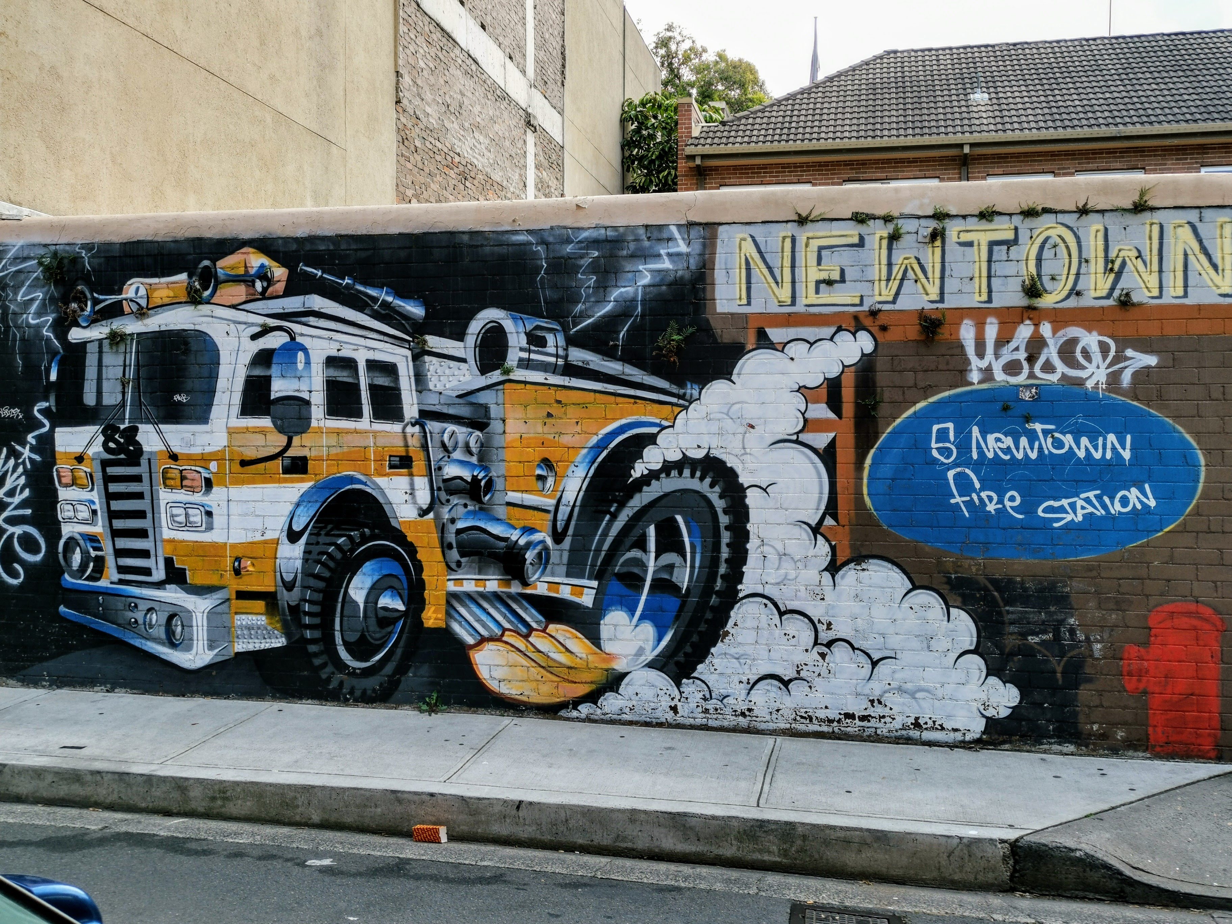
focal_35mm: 33
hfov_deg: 55.4
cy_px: 462
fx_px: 1174
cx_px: 616
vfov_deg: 42.9
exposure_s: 1/355
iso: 50
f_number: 1.8
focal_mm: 3.95
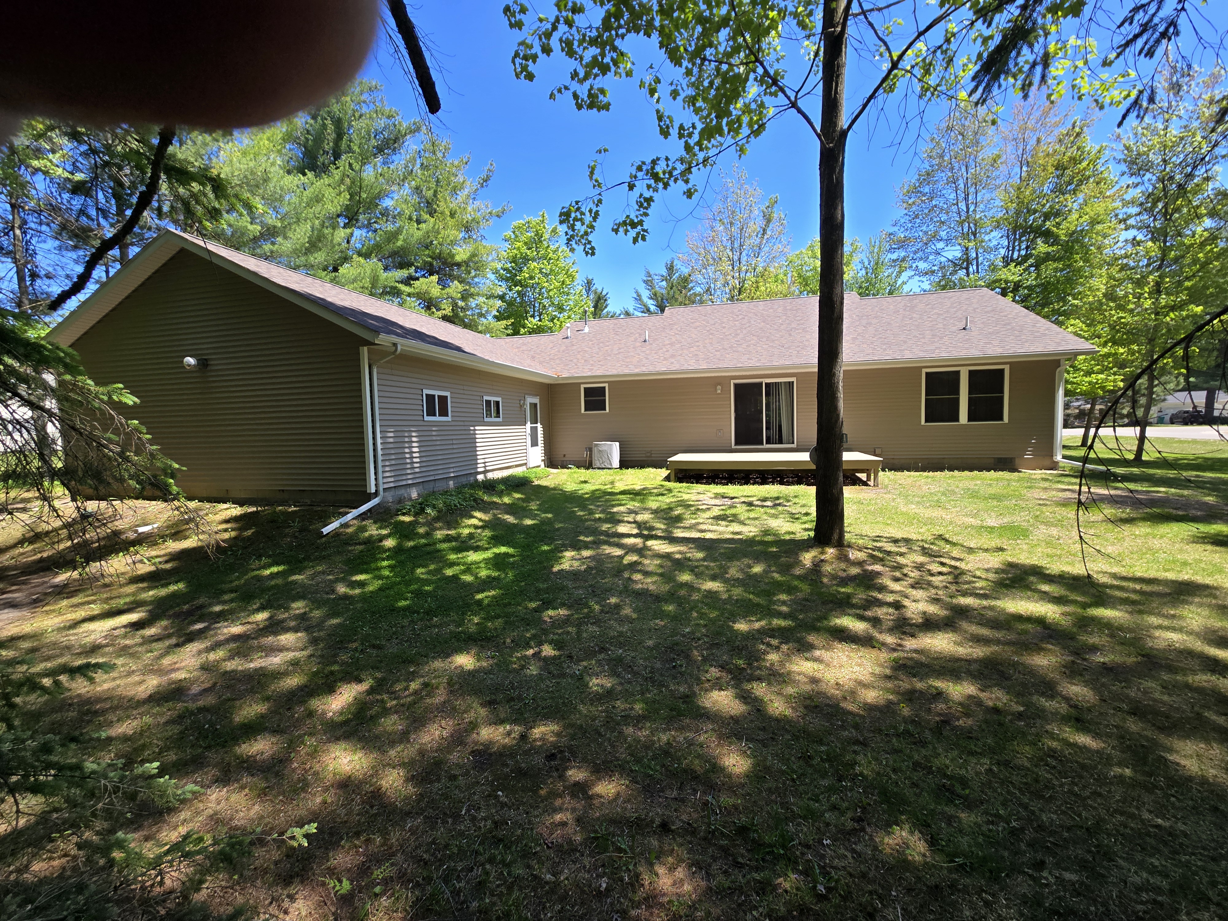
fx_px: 461
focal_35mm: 13
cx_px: 614
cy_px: 460
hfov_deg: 106.2
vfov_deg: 89.9
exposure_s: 1/690
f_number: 2.2
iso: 50
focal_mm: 2.2
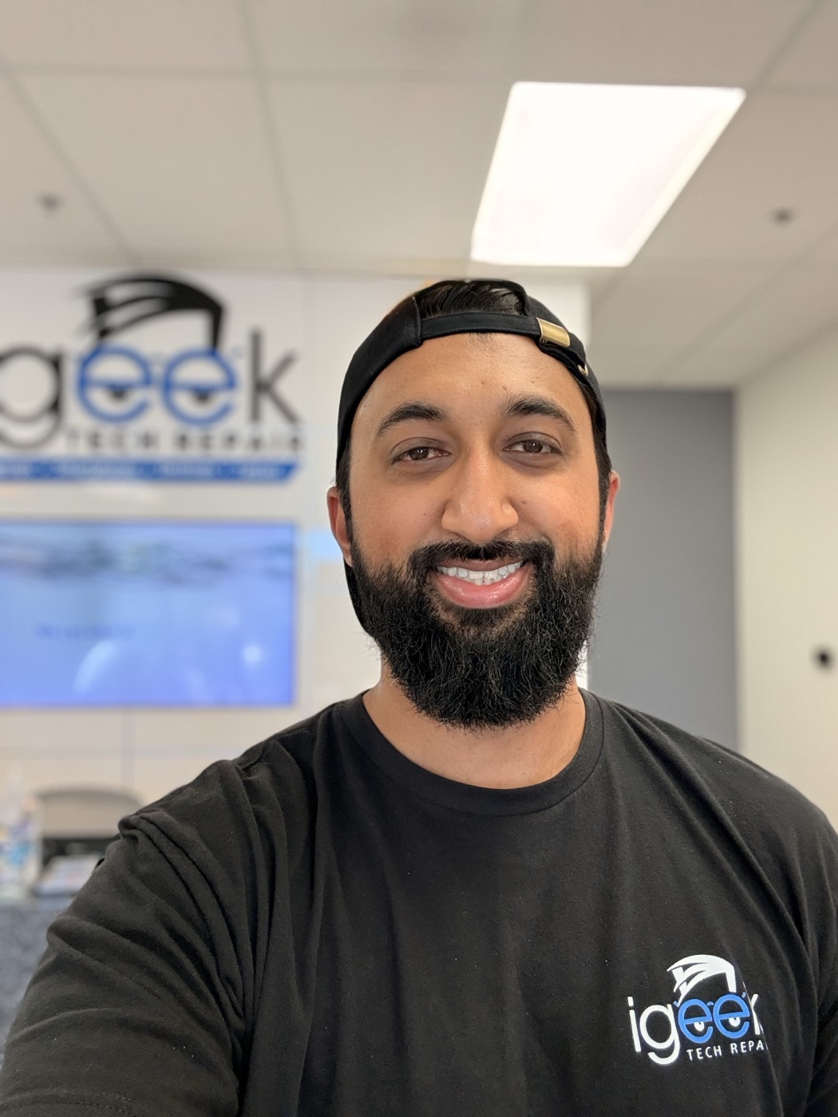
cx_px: 419
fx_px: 968
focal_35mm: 30
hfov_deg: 46.8
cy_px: 558
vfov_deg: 60.0
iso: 125
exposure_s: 1/60
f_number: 1.9
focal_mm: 2.69
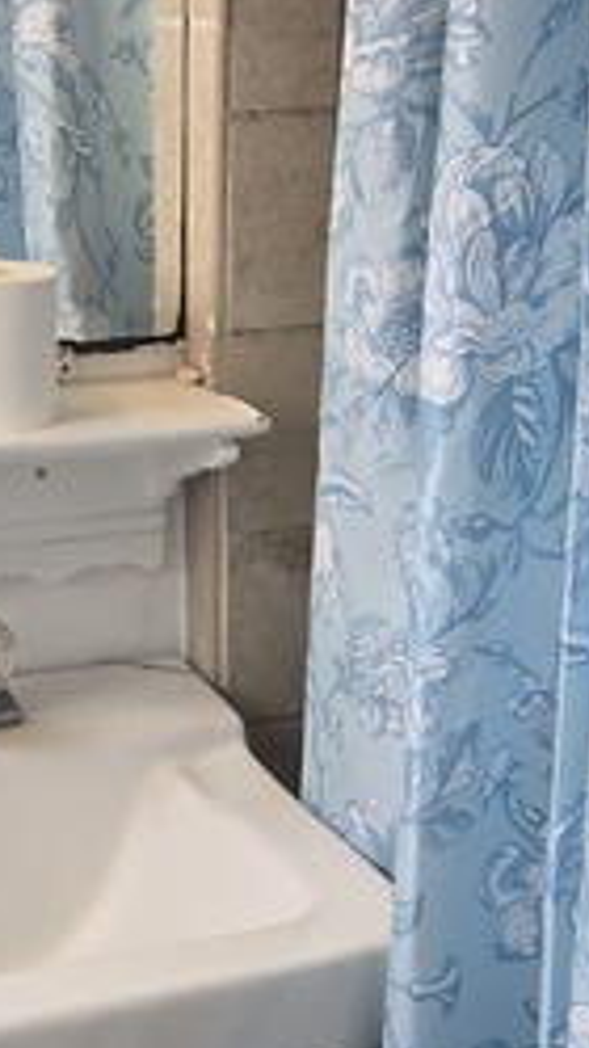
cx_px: 84
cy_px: 621
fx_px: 1861
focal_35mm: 67
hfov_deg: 17.8
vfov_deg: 31.4
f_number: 1.8
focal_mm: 5.4
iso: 100
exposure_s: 1/120
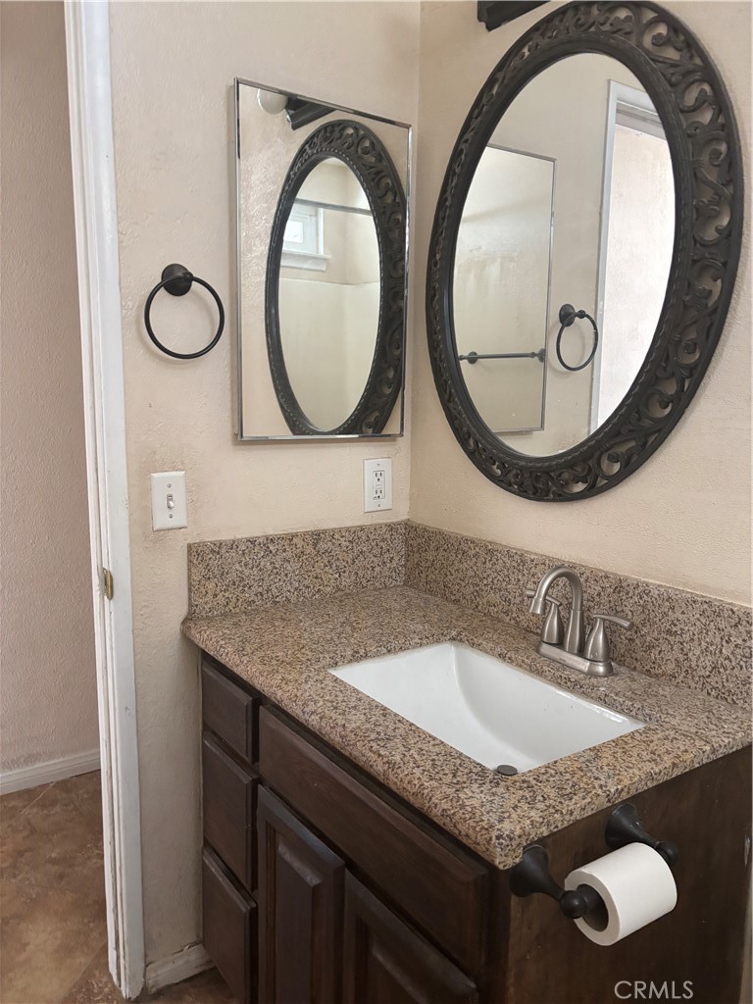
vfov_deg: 67.3
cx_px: 376
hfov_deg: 53.1
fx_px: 754
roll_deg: -2.7
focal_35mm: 26
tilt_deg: -12.6
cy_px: 502
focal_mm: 5.96
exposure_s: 1/60
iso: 400
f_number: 1.6
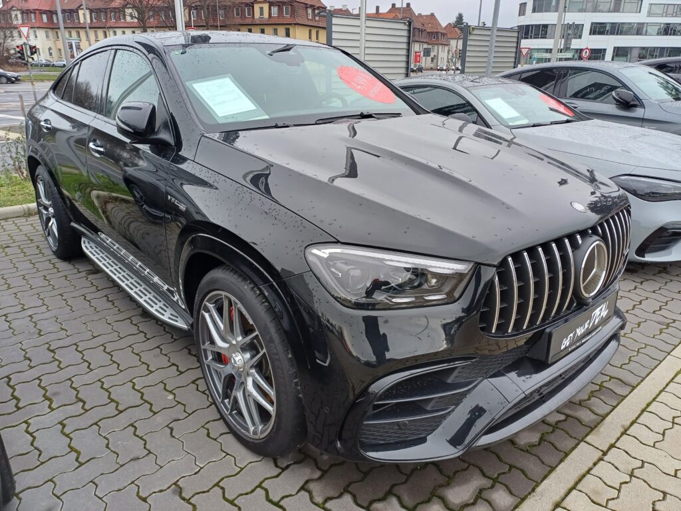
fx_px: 492
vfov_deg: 54.9
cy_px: 256
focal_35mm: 25
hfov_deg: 69.4
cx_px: 340
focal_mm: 4.65
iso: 80
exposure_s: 1/50
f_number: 1.8
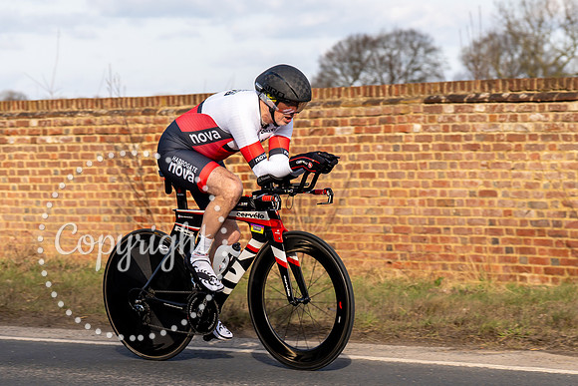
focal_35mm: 140
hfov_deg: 14.6
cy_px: 150
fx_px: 2255
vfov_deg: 9.8
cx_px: 280
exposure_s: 1/800
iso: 100
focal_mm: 78
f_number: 4
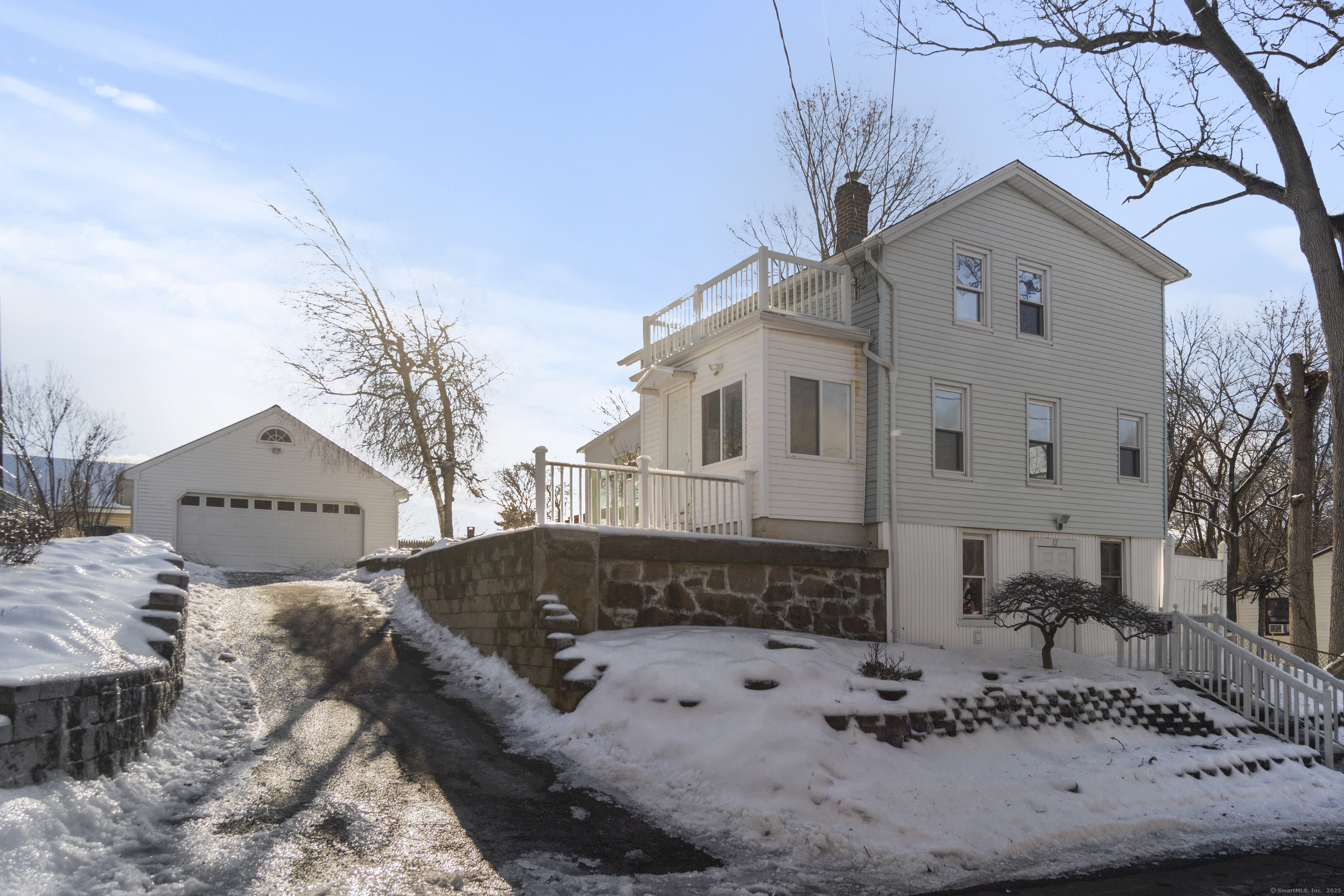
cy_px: 448
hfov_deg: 77.3
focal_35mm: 22
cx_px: 672
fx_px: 840
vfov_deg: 56.1
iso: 100
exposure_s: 1/500
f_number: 6.3
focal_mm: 15
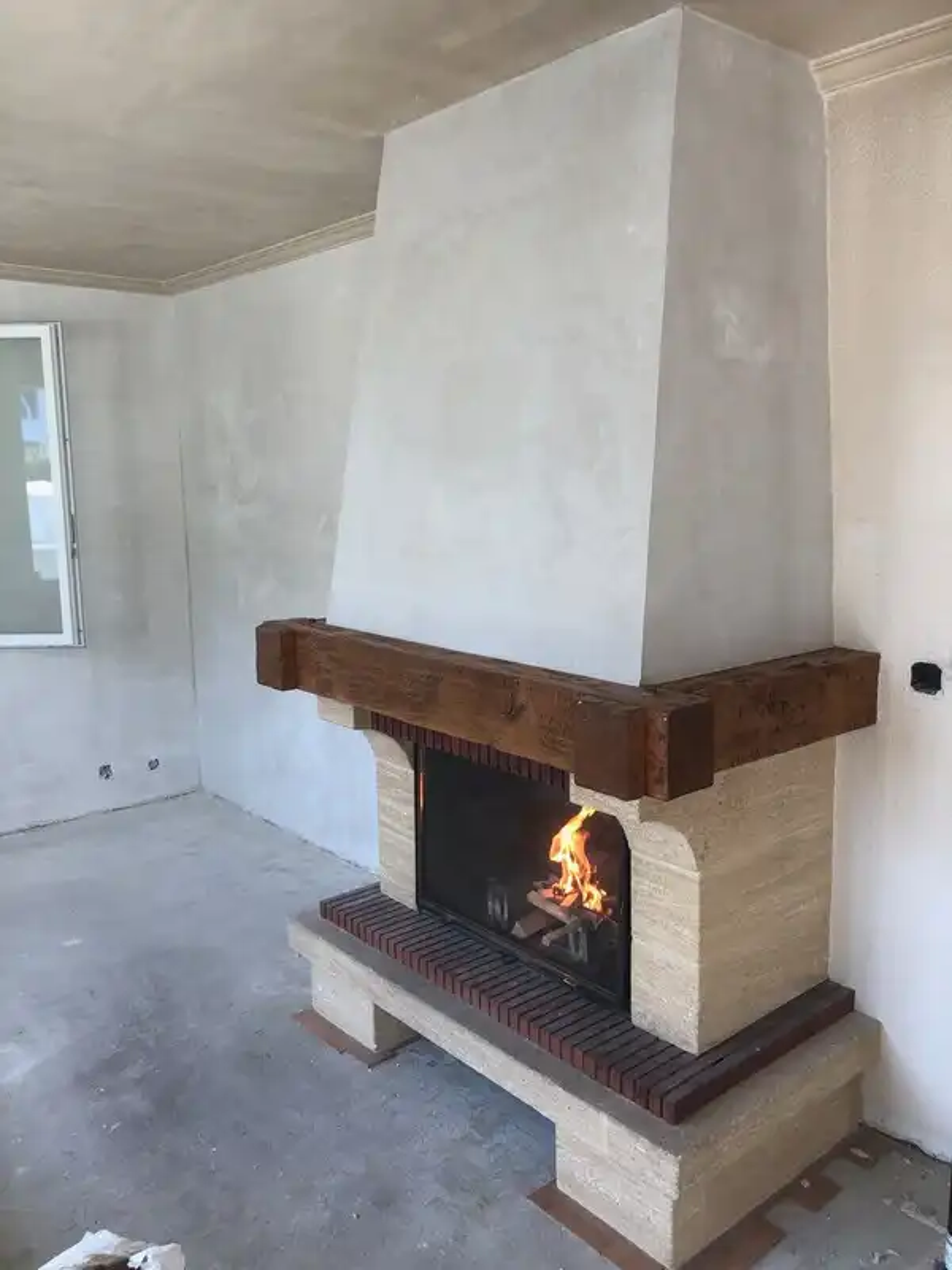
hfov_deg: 49.7
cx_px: 476
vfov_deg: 63.4
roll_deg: +2.0
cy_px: 635
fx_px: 1027
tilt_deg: -9.5
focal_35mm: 28
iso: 40
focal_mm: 4
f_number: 1.8
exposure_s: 1/120
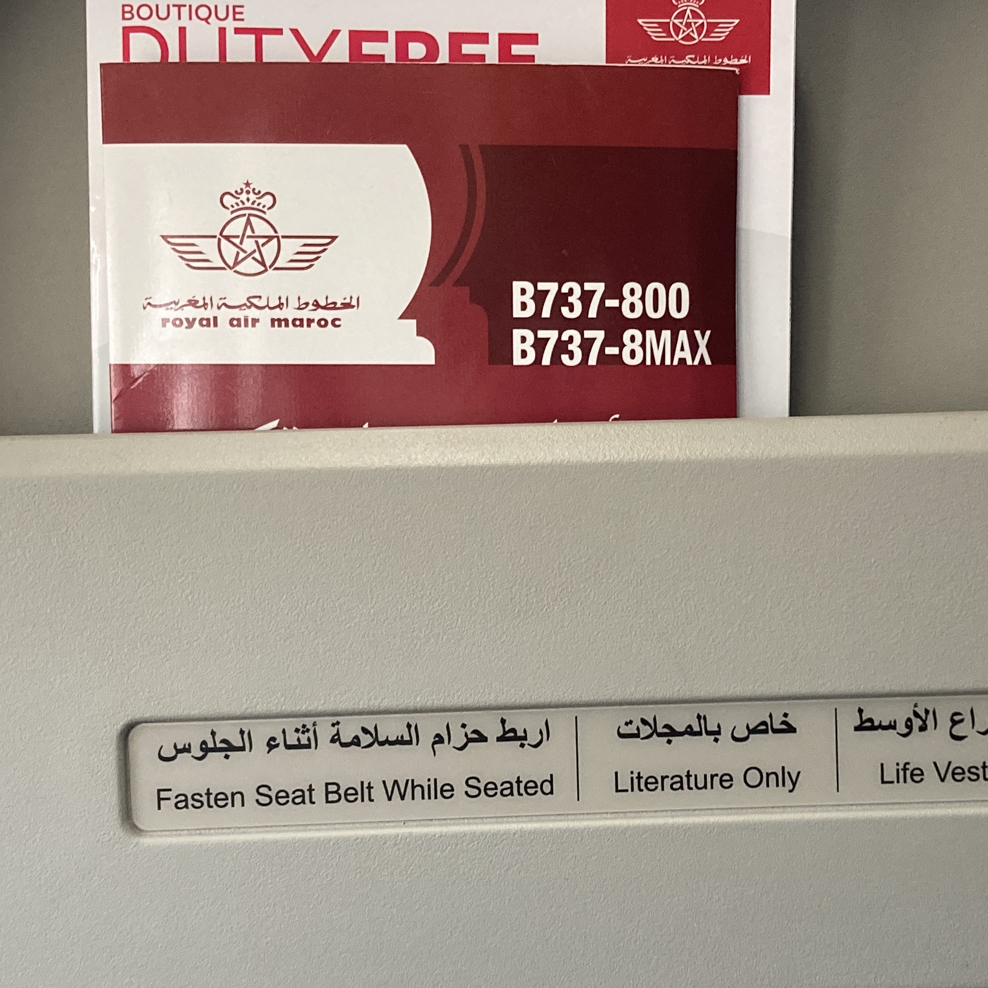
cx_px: 679
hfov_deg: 27.9
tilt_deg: +2.0
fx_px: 1970
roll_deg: +0.7
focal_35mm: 61
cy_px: 544
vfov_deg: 28.1
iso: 160
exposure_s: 1/56
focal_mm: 3.99
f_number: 1.8
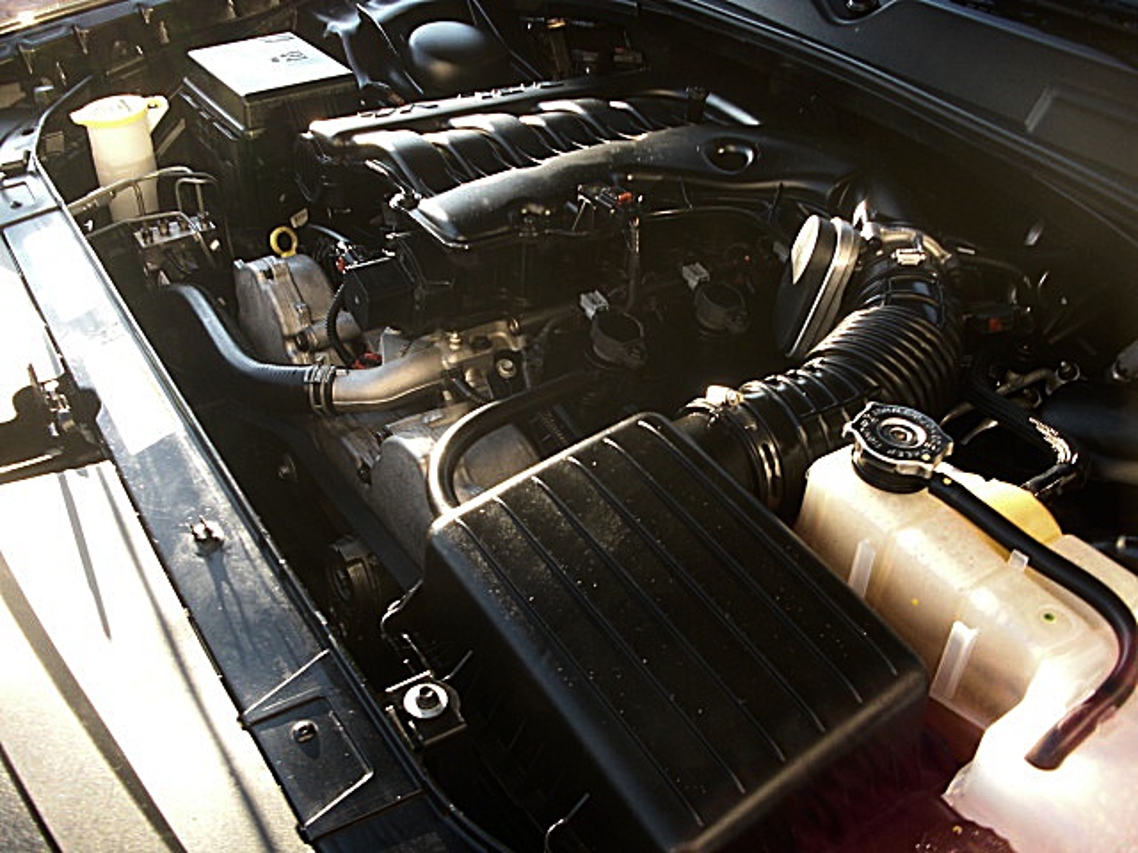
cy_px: 426
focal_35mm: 36
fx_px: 1183
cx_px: 569
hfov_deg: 51.4
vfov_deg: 39.7
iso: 100
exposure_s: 1/100
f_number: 2.8
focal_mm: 6.3
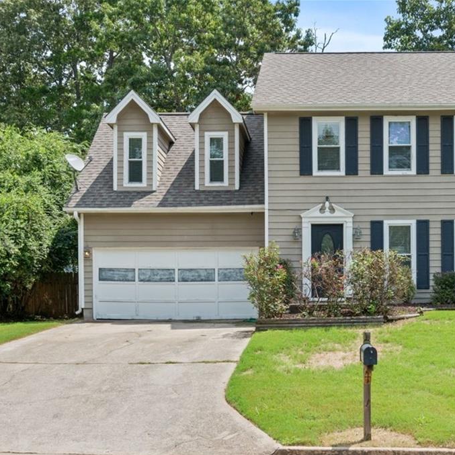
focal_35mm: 45
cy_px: 229
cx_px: 311
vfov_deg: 37.6
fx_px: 669
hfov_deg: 37.1
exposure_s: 1/200
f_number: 16
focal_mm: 35
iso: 400
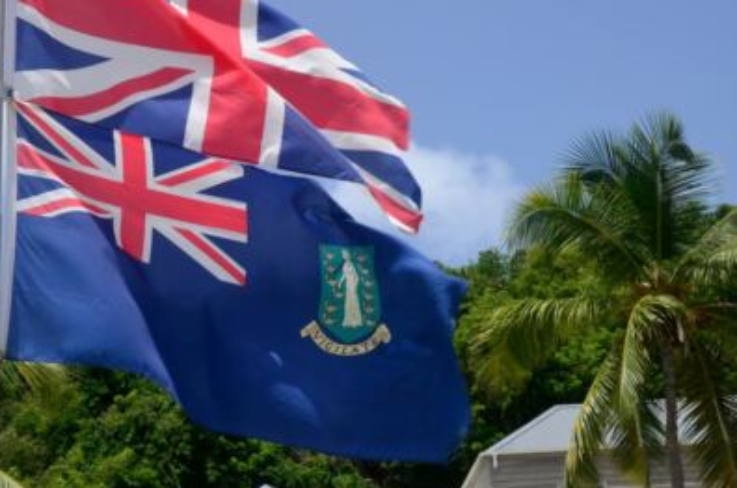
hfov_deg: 31.4
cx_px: 181
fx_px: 1287
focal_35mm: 63
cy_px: 290
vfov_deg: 21.4
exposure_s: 1/200
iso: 200
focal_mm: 26
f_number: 16
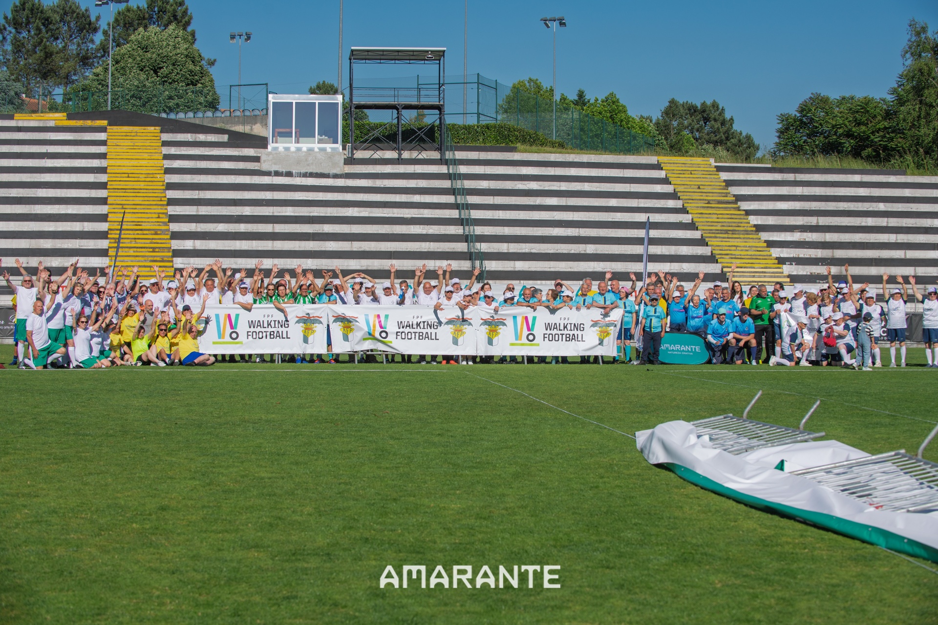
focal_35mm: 70
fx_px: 1824
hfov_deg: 28.8
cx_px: 469
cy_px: 312
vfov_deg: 19.5
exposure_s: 1/800
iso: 100
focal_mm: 70
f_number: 6.3
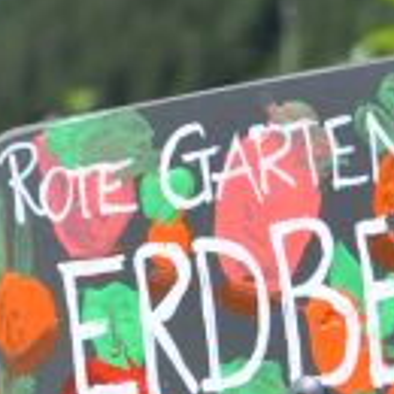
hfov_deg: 9.6
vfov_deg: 9.3
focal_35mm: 181
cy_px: 643
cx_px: 103
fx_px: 2331
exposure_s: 1/1250
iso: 200
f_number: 3.5
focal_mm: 18
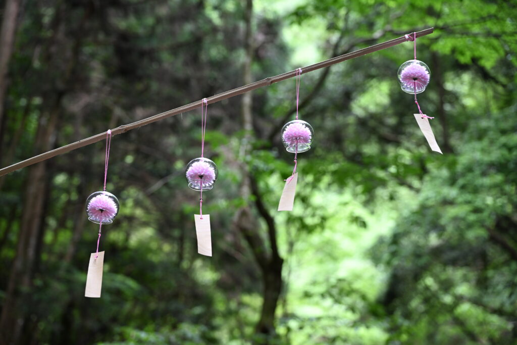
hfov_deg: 25.1
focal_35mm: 81
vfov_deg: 16.9
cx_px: 258
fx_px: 1163
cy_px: 172
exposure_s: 1/60
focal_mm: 81
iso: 500
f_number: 4
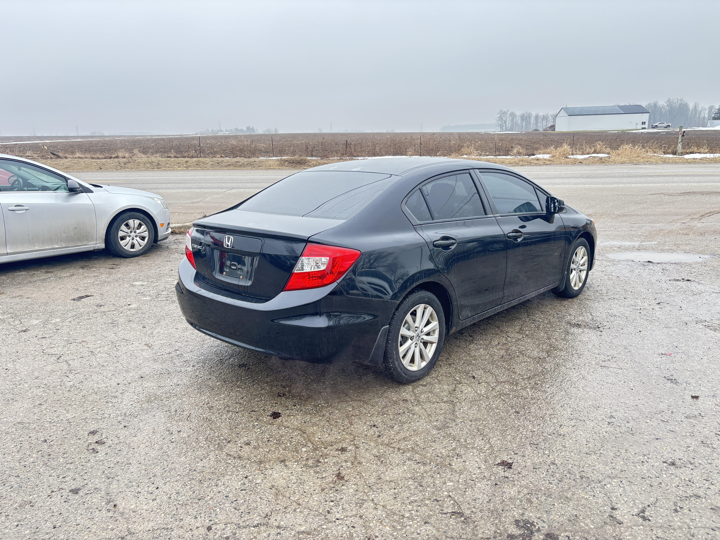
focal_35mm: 26
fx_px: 541
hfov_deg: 67.3
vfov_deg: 53.1
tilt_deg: -14.3
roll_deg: +1.6
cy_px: 270
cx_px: 360
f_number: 1.6
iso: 50
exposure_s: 1/272
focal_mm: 5.96
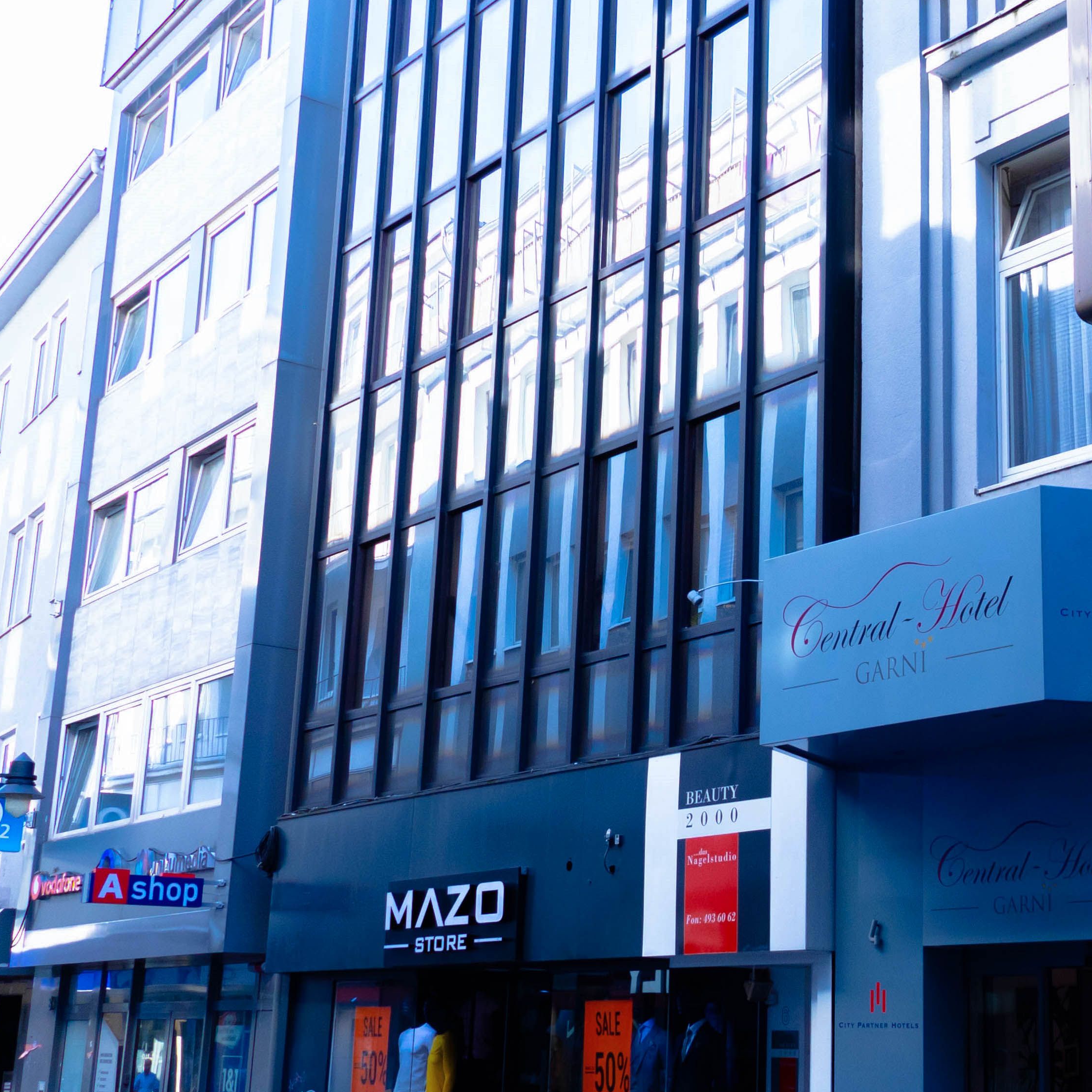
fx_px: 1856
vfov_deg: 32.8
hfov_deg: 32.2
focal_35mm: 52
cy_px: 552
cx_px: 807
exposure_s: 1/320
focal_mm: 9.12
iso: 125
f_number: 2.8
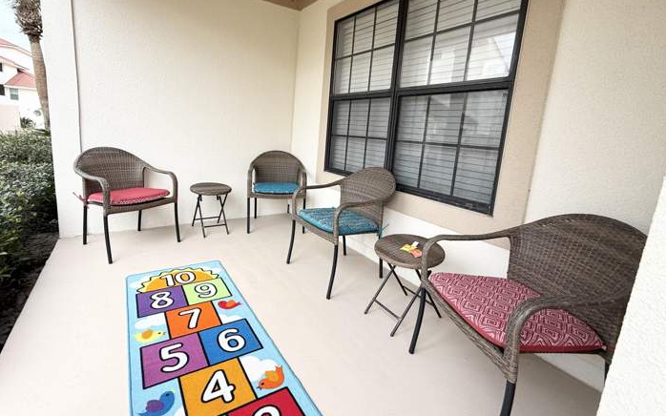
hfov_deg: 94.3
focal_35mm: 17
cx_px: 319
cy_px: 184
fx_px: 309
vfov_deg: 67.8
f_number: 2.2
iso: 50
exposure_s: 1/180
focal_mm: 2.22
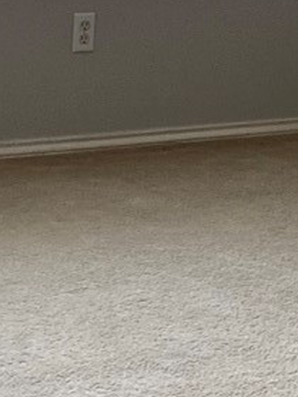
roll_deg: -4.0
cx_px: 227
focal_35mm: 191
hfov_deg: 7.8
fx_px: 2194
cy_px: 175
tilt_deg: -13.4
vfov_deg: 10.4
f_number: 1.8
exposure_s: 1/120
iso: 100
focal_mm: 4.25
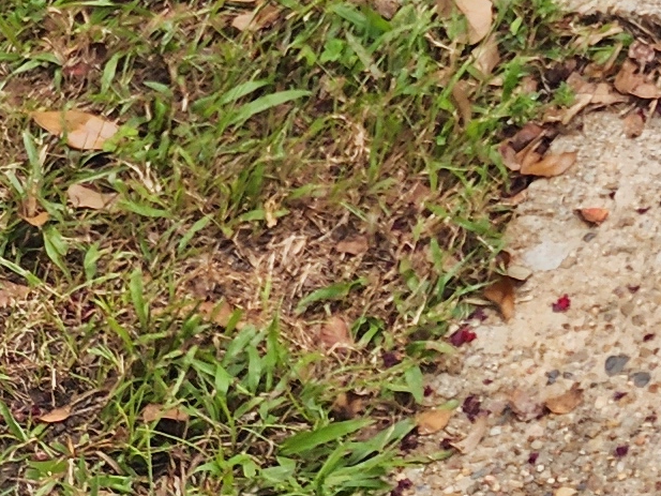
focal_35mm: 149
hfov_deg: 12.1
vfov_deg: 8.4
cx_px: 1230
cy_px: -983
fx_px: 2846
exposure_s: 1/306
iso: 12
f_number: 1.8
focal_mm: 6.4
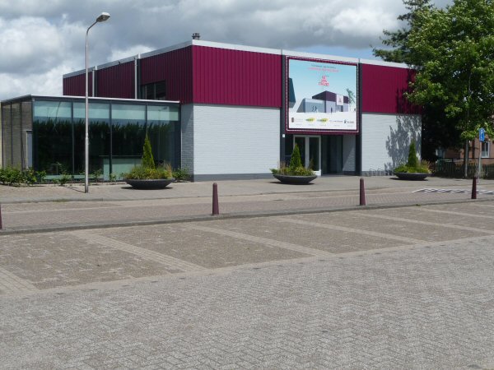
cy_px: 185
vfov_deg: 30.3
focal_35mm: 48
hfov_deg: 39.7
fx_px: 685
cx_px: 247
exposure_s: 1/250
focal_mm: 8
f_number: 10
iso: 100
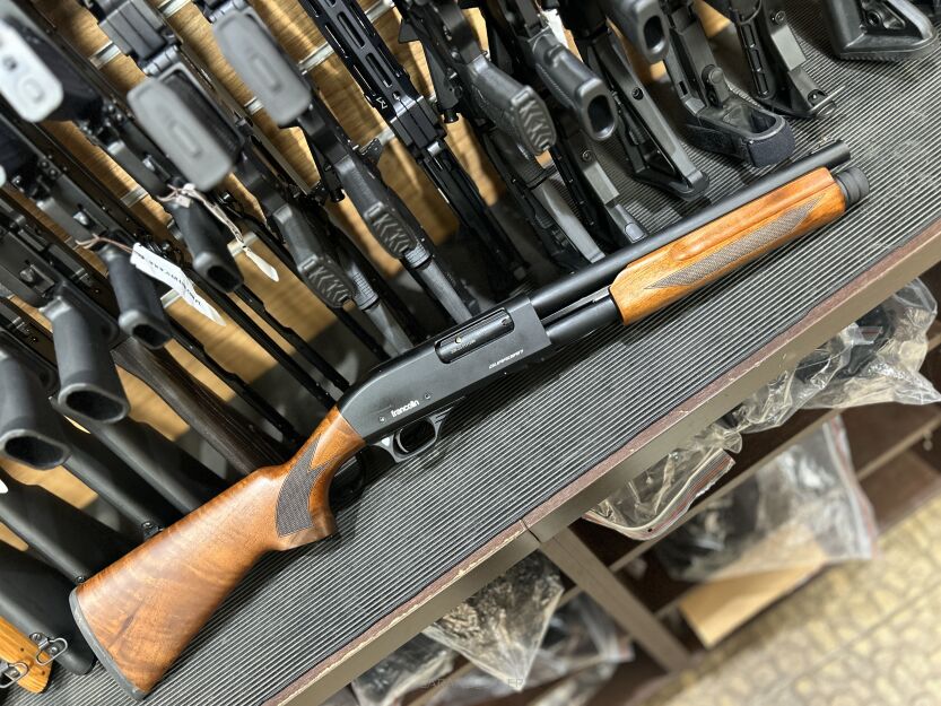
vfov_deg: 53.1
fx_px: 707
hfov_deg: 67.3
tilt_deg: -44.2
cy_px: 353
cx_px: 470
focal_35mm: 26
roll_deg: +39.6
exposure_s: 1/33
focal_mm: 5.7
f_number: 1.5
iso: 500
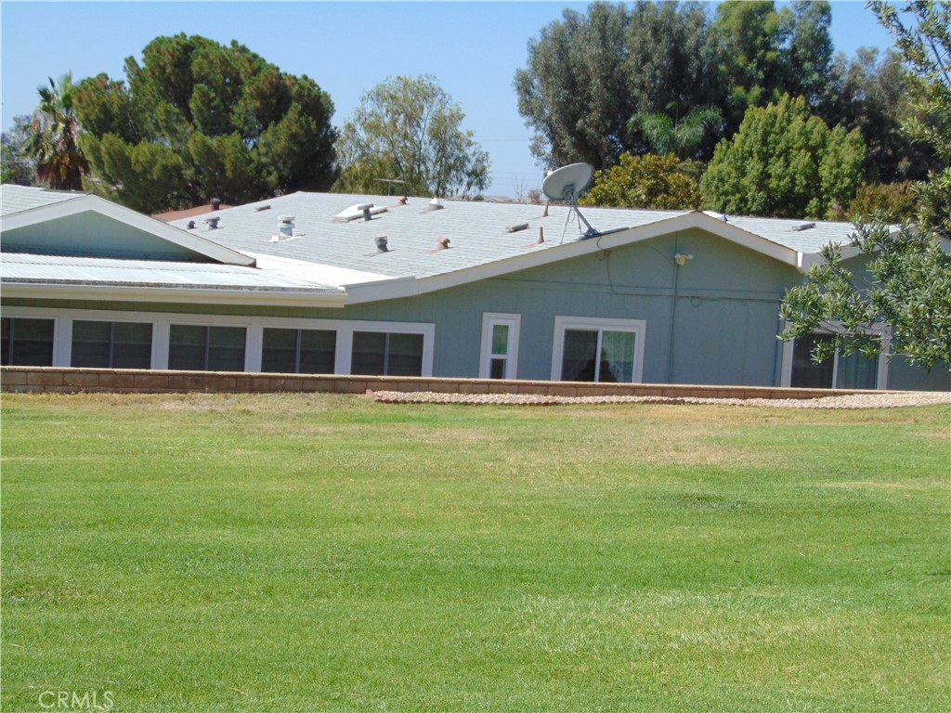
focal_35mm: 71
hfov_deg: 27.4
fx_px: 1951
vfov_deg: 20.7
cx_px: 476
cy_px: 356
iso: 80
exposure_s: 1/800
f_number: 3.7
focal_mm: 12.8
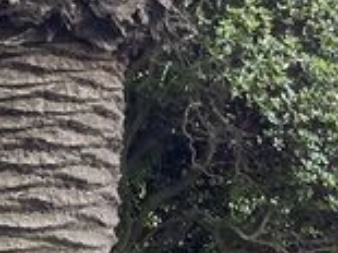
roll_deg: -0.6
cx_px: -171
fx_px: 1337
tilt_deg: -8.2
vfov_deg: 9.7
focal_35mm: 137
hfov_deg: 13.6
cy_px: 592
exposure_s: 1/121
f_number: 1.6
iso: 50
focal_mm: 5.1
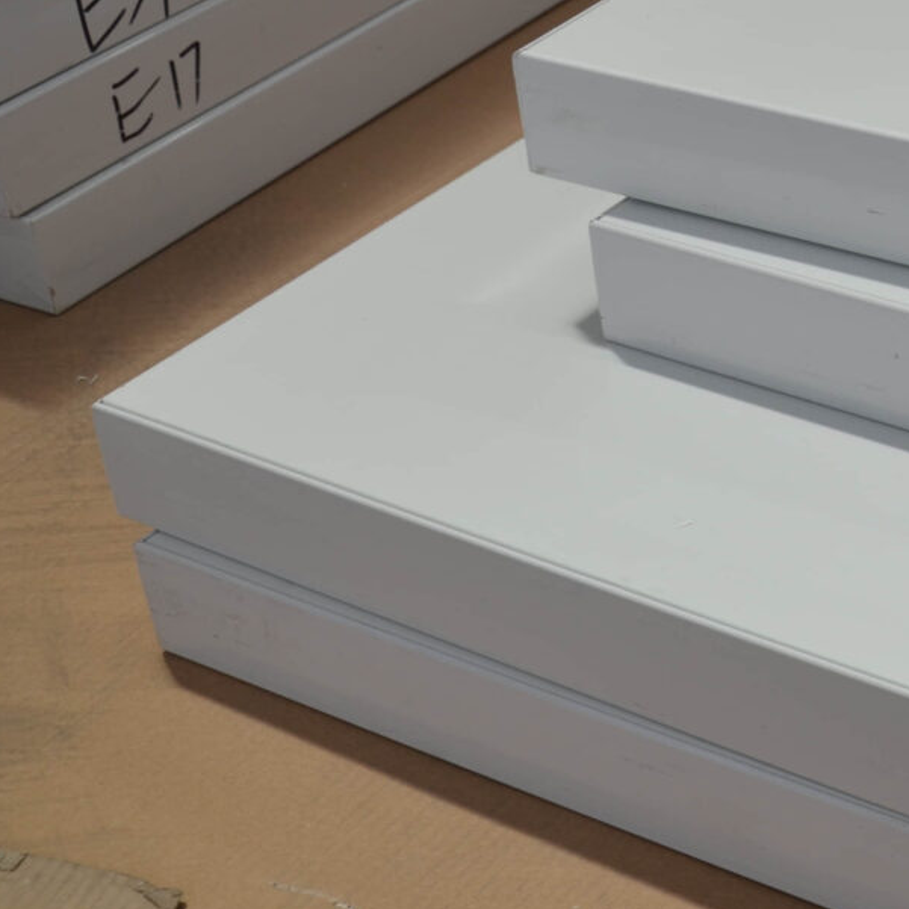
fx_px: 2536
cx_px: 1254
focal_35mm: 85
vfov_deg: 19.9
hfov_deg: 18.6
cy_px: 89
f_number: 5.6
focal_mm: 21
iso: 200
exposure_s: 1/125
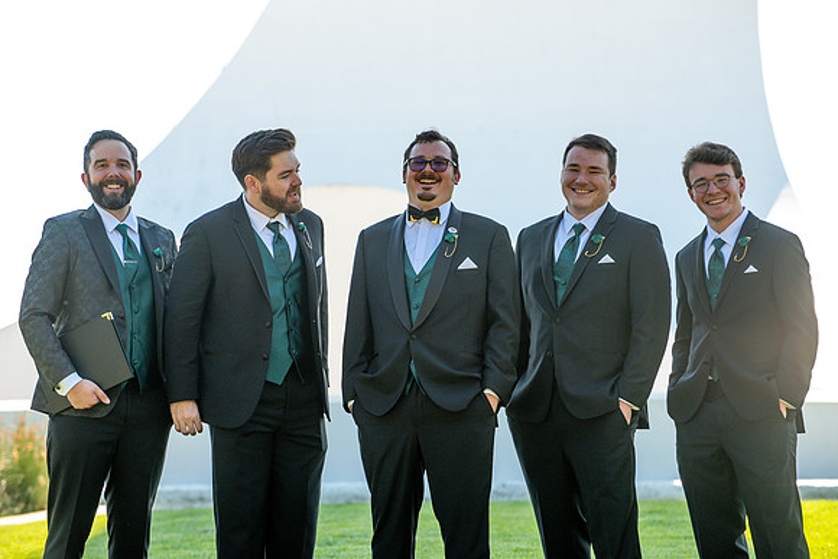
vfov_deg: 8.6
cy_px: 280
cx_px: 419
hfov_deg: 12.8
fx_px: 3725
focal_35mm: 160
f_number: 5.6
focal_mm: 160
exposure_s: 1/640
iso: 400
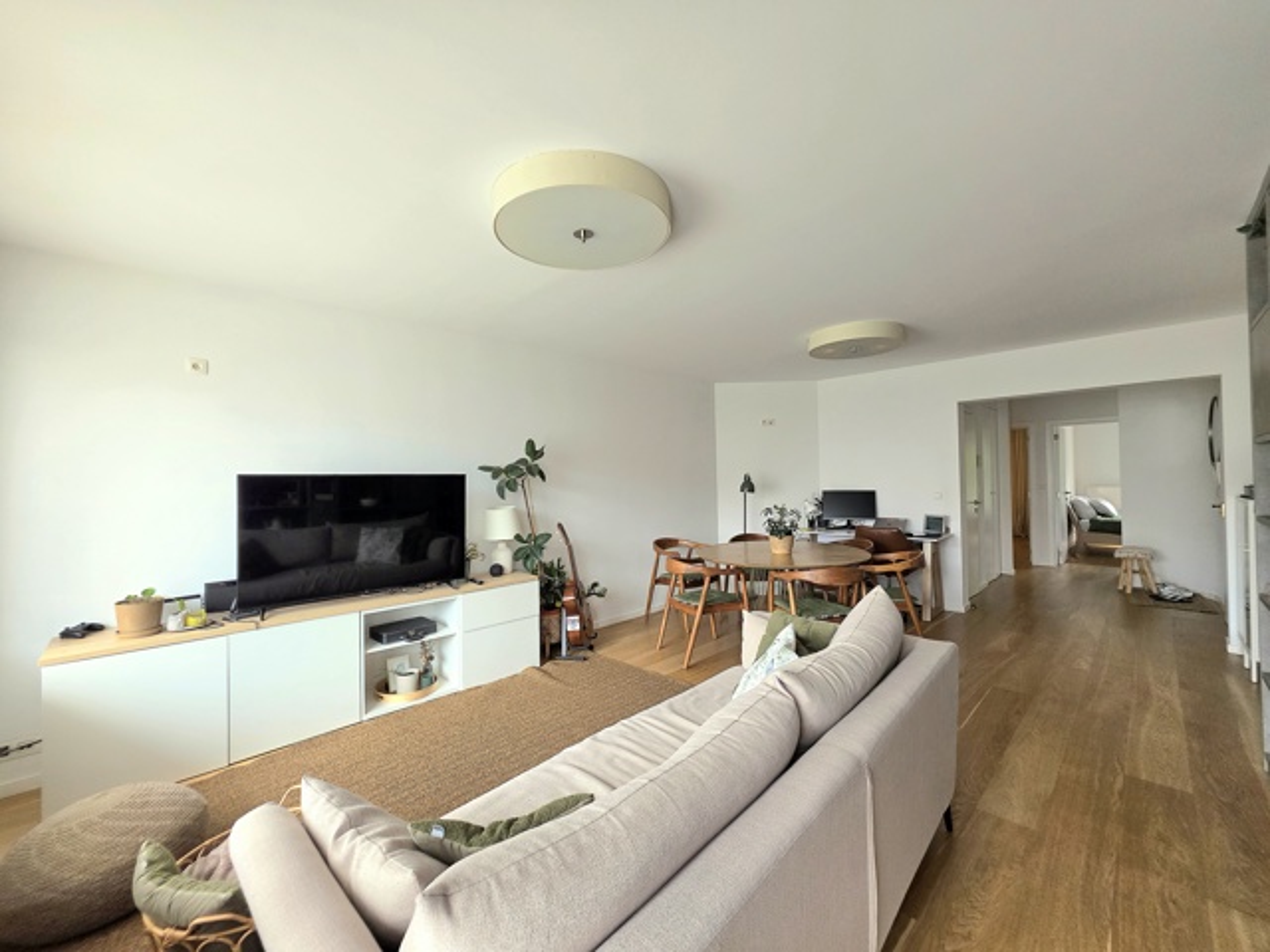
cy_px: 476
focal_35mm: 13
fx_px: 477
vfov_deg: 89.9
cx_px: 635
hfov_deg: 106.2
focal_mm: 2.2
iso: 80
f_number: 1.9
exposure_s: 1/101
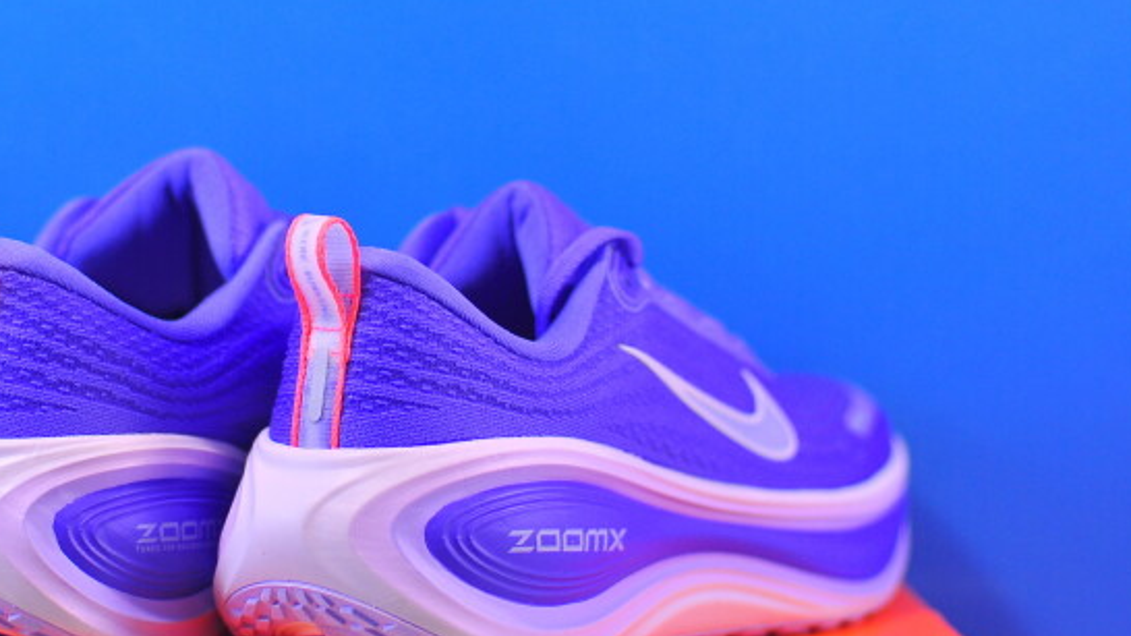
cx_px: 365
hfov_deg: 18.6
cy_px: 243
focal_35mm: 115
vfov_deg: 10.5
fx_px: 3448
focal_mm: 50
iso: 250
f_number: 2
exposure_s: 1/320
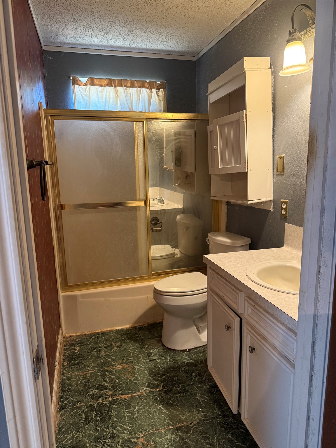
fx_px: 311
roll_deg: +0.8
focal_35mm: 24
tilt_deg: -10.8
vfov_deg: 71.6
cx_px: 168
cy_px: 224
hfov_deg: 56.8
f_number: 1.78
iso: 400
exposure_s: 1/60
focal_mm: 6.76
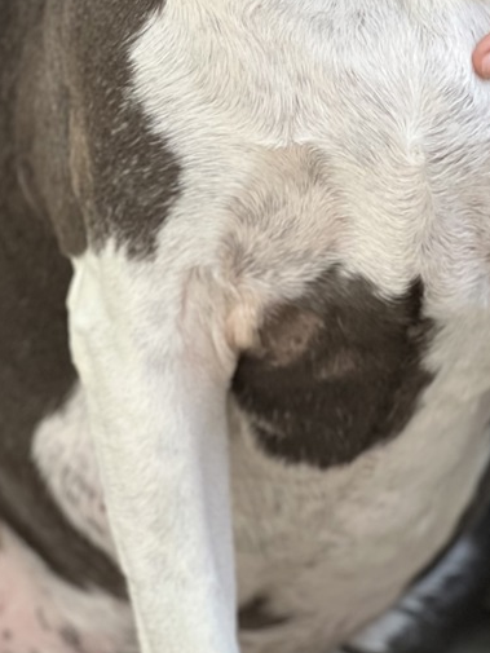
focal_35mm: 208
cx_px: 282
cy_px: -102
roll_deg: +2.5
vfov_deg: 9.4
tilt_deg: -14.0
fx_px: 3924
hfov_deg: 7.1
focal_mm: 9
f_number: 2.8
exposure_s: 1/121
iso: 80
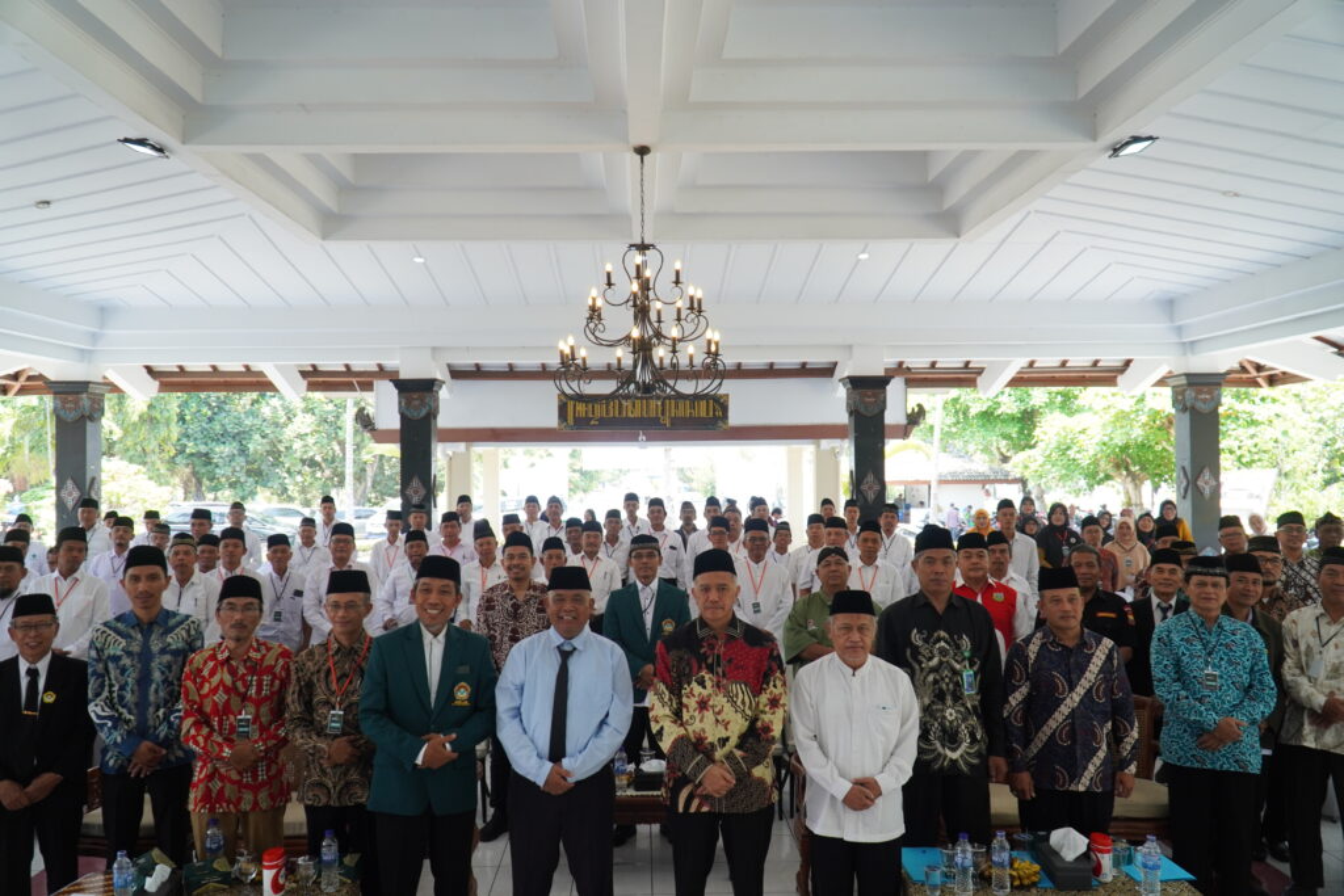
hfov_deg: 67.4
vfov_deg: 47.9
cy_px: 448
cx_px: 672
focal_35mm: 27
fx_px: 1008
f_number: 4
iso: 320
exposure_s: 1/125
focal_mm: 18
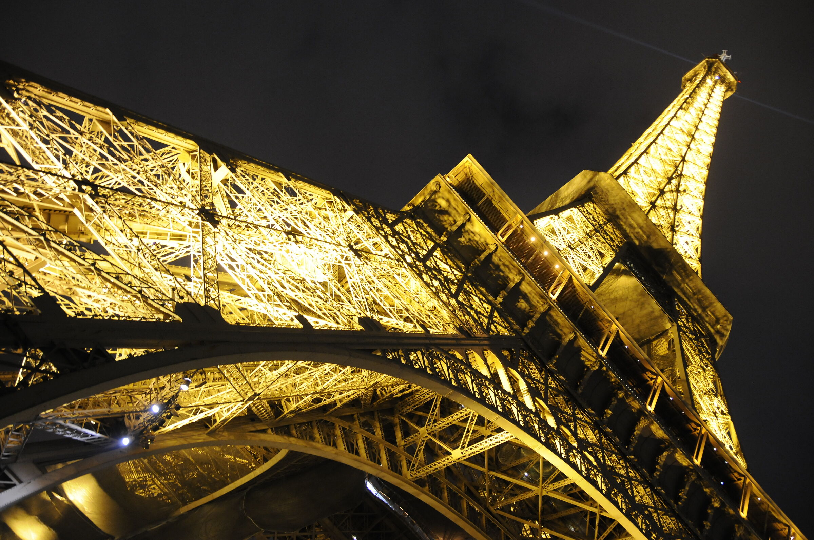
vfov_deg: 47.8
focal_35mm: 27
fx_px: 610
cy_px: 270
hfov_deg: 67.4
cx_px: 407
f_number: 3.5
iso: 1000
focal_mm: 18
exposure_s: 1/10
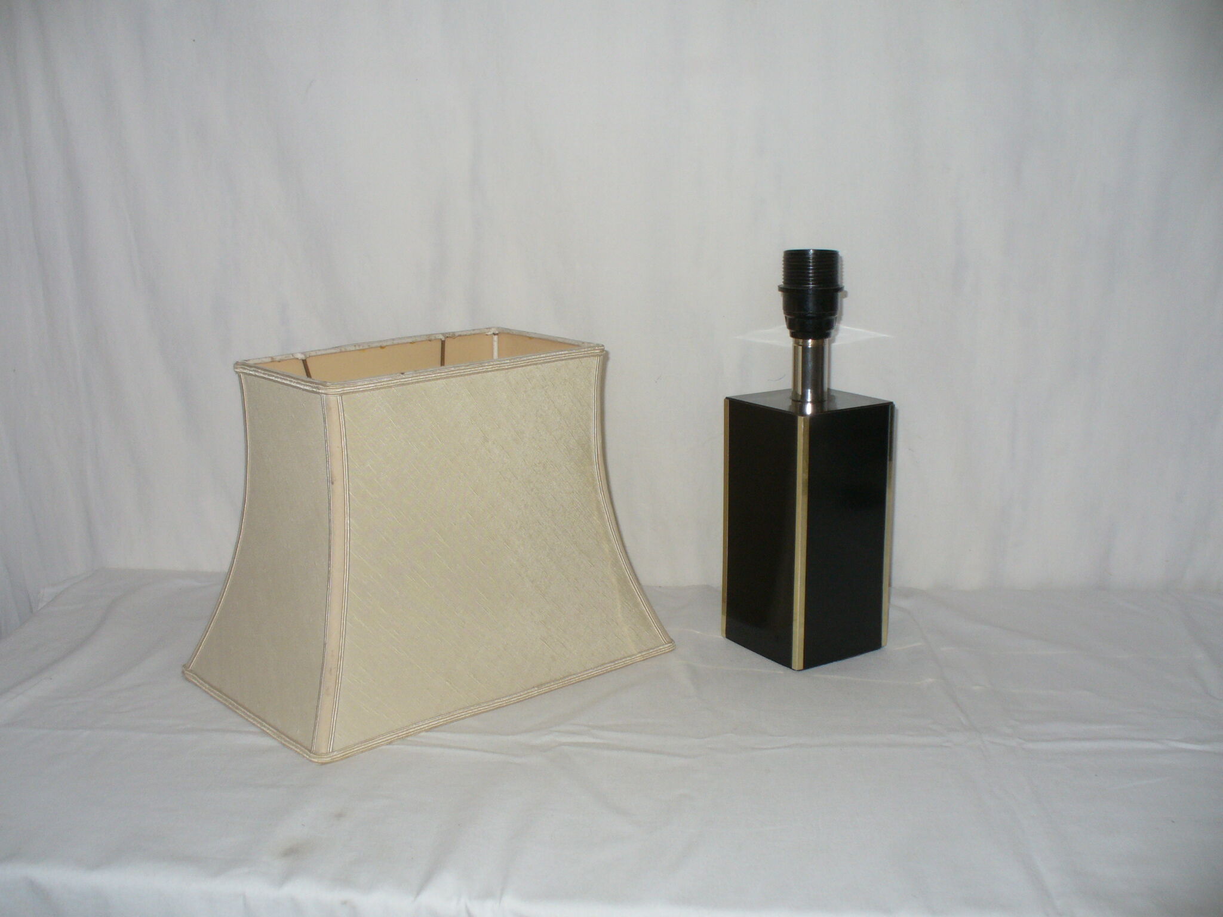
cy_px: 458
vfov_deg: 38.7
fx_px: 1307
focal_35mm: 37
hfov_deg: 50.1
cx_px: 612
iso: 100
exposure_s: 1/30
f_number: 2.8
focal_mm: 6.1
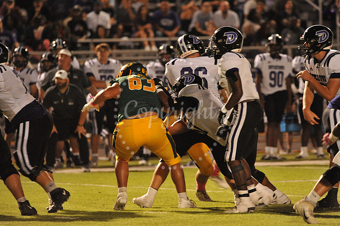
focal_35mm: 420
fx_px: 3964
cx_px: 170
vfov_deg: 3.3
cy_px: 113
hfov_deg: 4.9
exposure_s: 1/160
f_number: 6.3
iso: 6400
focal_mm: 420
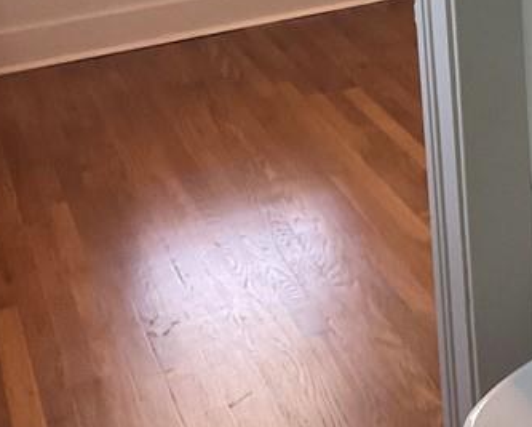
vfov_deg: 16.6
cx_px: 693
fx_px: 1371
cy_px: -149
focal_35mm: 87
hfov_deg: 20.1
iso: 160
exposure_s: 1/60
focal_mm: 3
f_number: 1.8
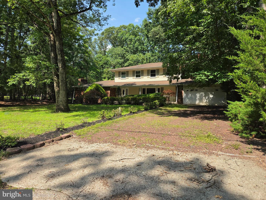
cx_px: 133
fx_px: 177
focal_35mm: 23
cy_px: 100
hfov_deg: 73.9
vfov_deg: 58.9
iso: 80
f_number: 1.8
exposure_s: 1/2500
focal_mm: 5.4
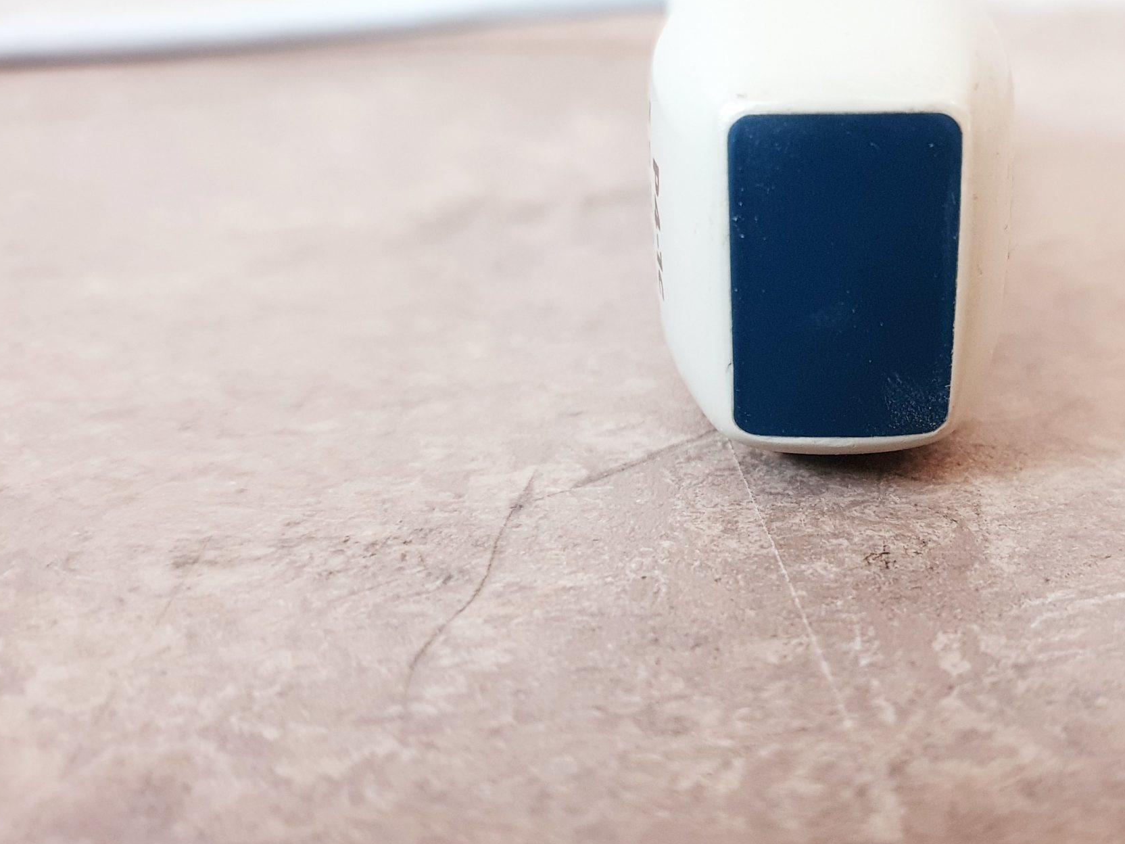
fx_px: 1300
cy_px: 440
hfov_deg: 45.7
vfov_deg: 36.0
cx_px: 793
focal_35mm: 40
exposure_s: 1/50
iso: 320
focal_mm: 4.3
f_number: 1.5
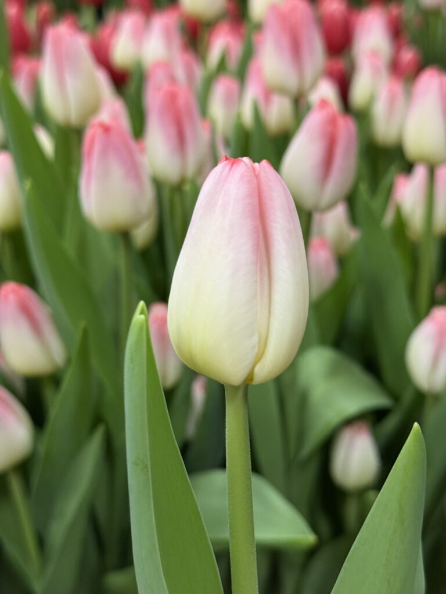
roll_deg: -1.5
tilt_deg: -28.8
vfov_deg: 39.7
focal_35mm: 48
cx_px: 223
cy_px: 297
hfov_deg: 30.3
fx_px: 825
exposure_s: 1/50
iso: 200
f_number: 1.78
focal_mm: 6.76
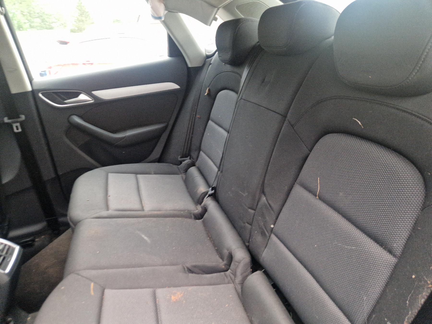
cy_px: 162
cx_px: 216
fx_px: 287
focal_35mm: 23
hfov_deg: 73.9
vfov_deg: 58.9
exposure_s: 1/50
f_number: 1.8
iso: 160
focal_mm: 5.4
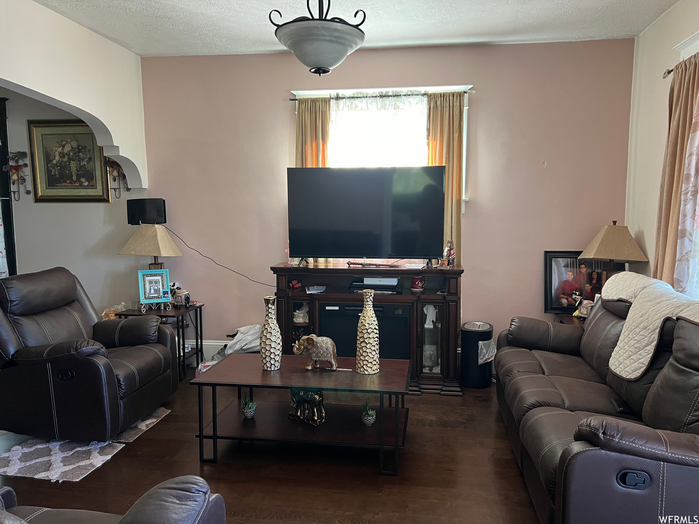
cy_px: 262
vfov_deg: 53.1
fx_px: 525
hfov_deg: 67.3
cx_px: 350
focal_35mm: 26
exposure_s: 1/60
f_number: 1.5
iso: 160
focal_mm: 5.7
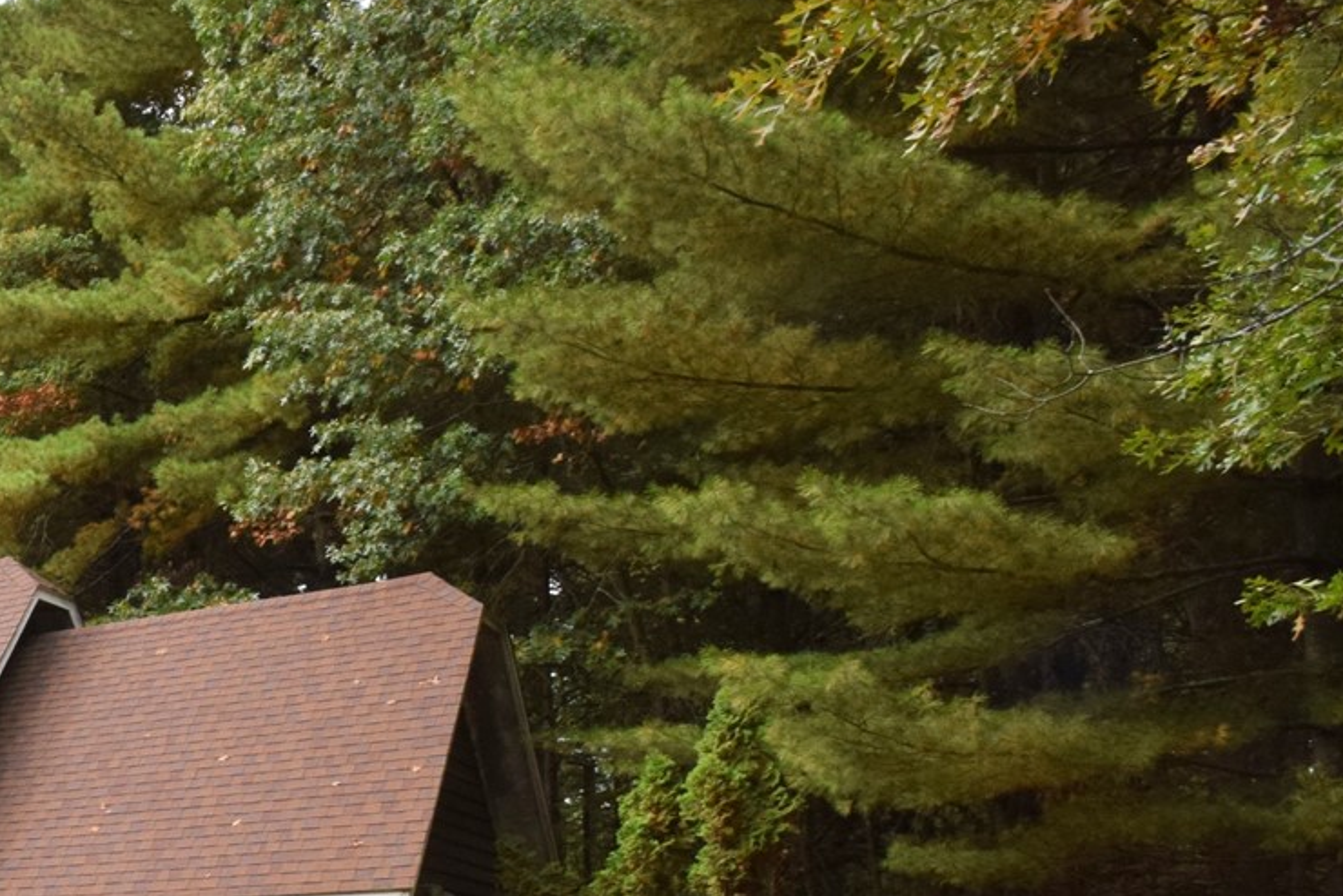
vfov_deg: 28.3
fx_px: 1642
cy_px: 936
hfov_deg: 31.6
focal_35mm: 44
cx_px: -486
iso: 320
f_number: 13
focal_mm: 10
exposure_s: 1/200
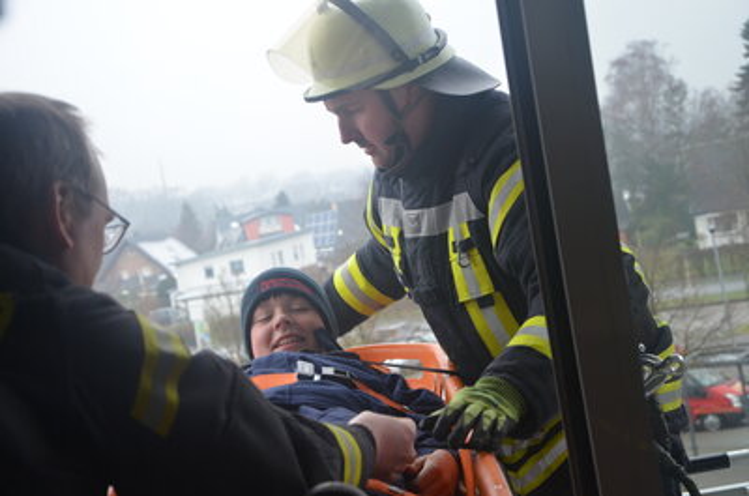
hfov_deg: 27.0
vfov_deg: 18.1
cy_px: 248
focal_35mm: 75
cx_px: 374
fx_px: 1557
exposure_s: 1/125
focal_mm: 50
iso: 400
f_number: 5.6
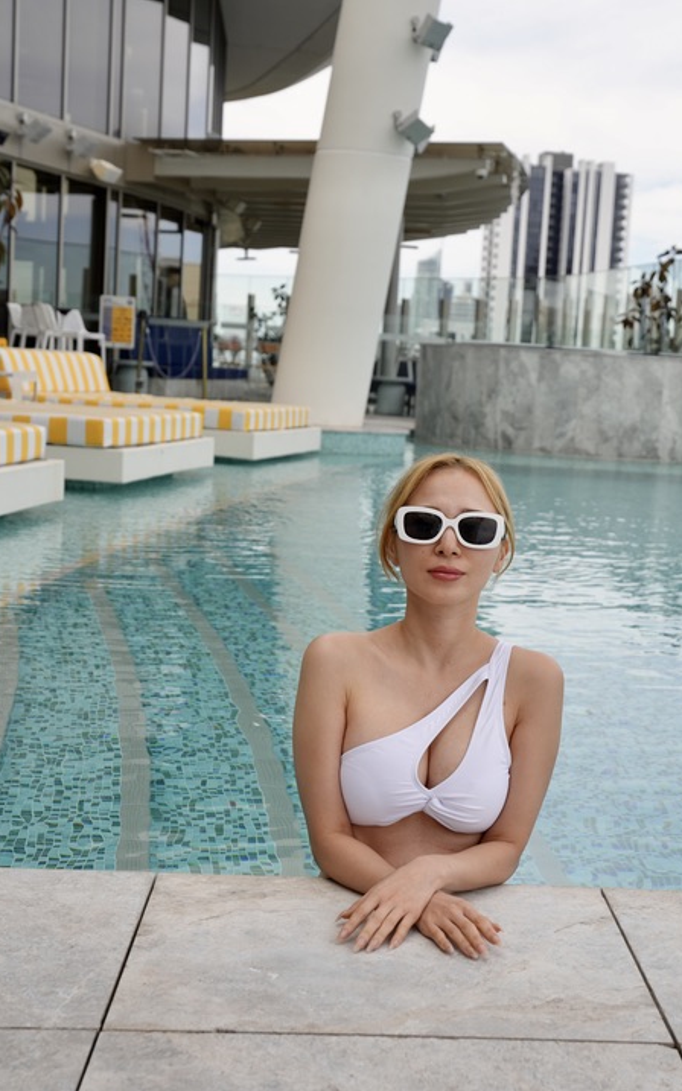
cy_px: 549
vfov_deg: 37.5
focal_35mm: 54
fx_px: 1606
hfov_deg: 23.8
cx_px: 480
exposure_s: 1/500
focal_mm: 35
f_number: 4.5
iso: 100
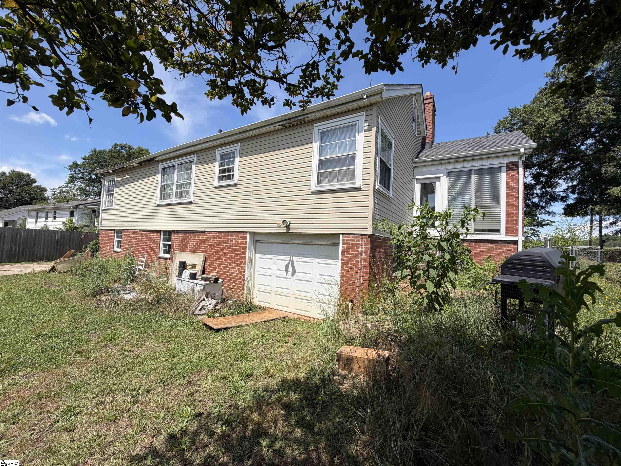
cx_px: 310
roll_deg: -3.1
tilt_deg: +2.9
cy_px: 233
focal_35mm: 14
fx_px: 251
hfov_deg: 102.1
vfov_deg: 85.7
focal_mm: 2.22
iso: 20
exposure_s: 1/770
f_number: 2.2
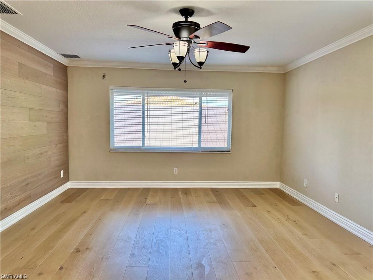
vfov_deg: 56.8
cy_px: 140
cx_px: 186
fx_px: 259
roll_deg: -1.0
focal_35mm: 24
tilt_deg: -5.6
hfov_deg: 71.6
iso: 64
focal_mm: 6.76
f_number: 1.78
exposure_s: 1/165
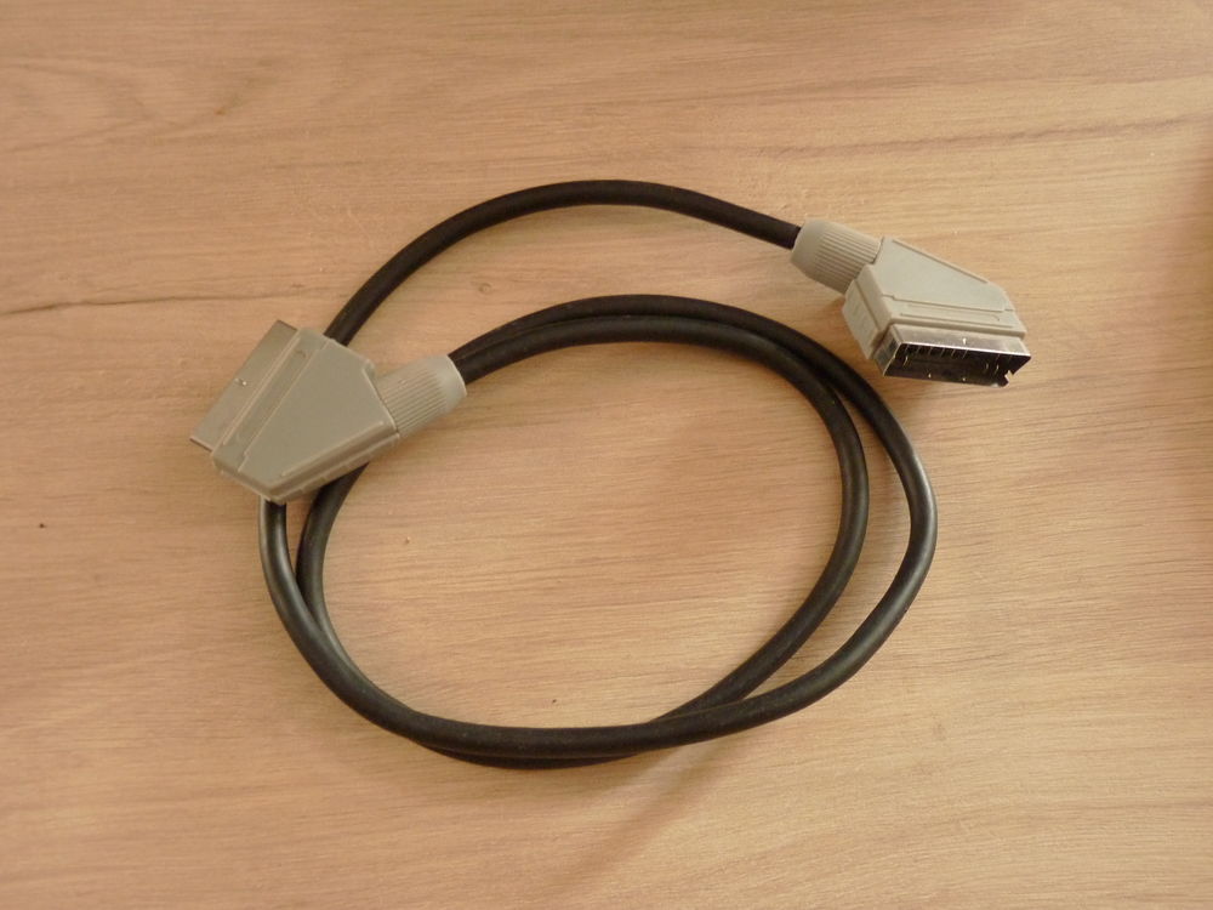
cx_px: 606
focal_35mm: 37
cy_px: 455
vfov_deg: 38.7
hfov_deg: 50.1
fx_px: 1297
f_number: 3
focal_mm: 6.5
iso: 400
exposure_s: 1/20
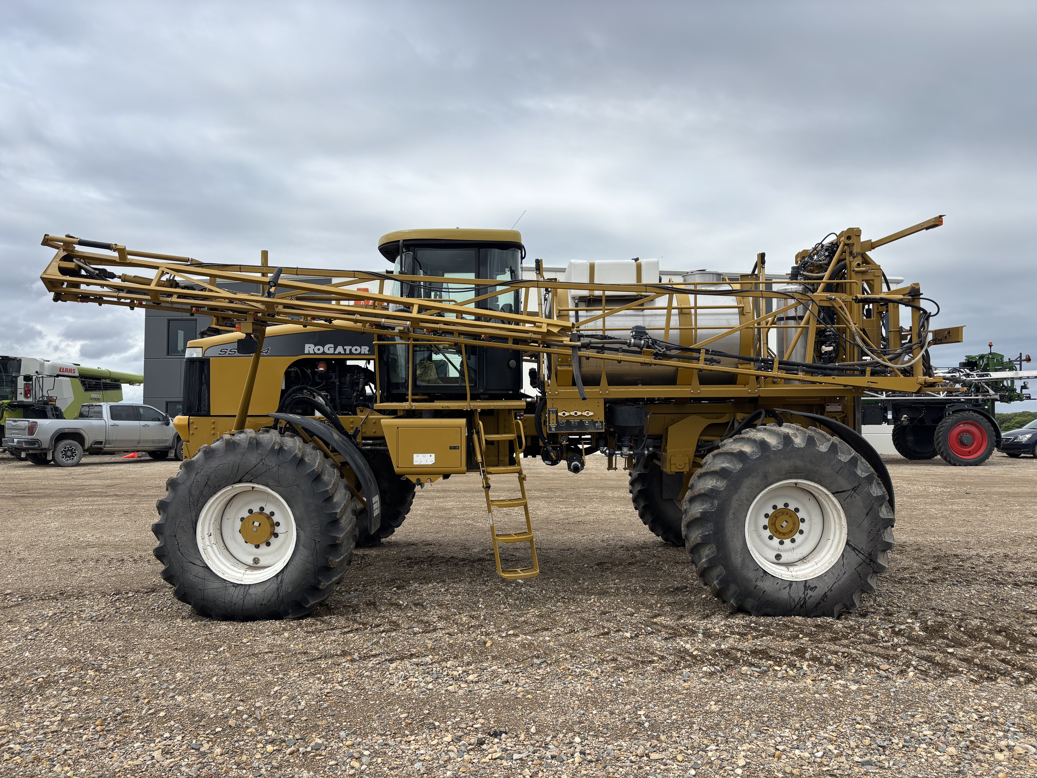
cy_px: 389
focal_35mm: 26
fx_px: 779
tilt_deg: +2.2
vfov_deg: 53.1
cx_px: 518
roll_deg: -0.2
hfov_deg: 67.3
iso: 50
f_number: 1.6
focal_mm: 5.96
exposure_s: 1/4255
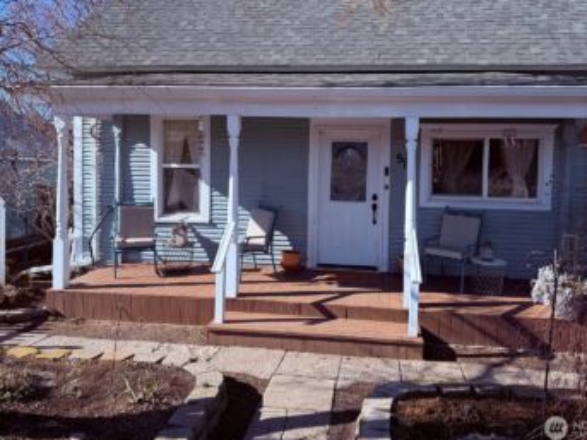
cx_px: 313
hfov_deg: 63.4
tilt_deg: -2.0
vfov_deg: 49.6
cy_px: 188
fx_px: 475
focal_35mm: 28
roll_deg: -0.3
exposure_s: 1/2232
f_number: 1.78
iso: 80
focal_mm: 6.76
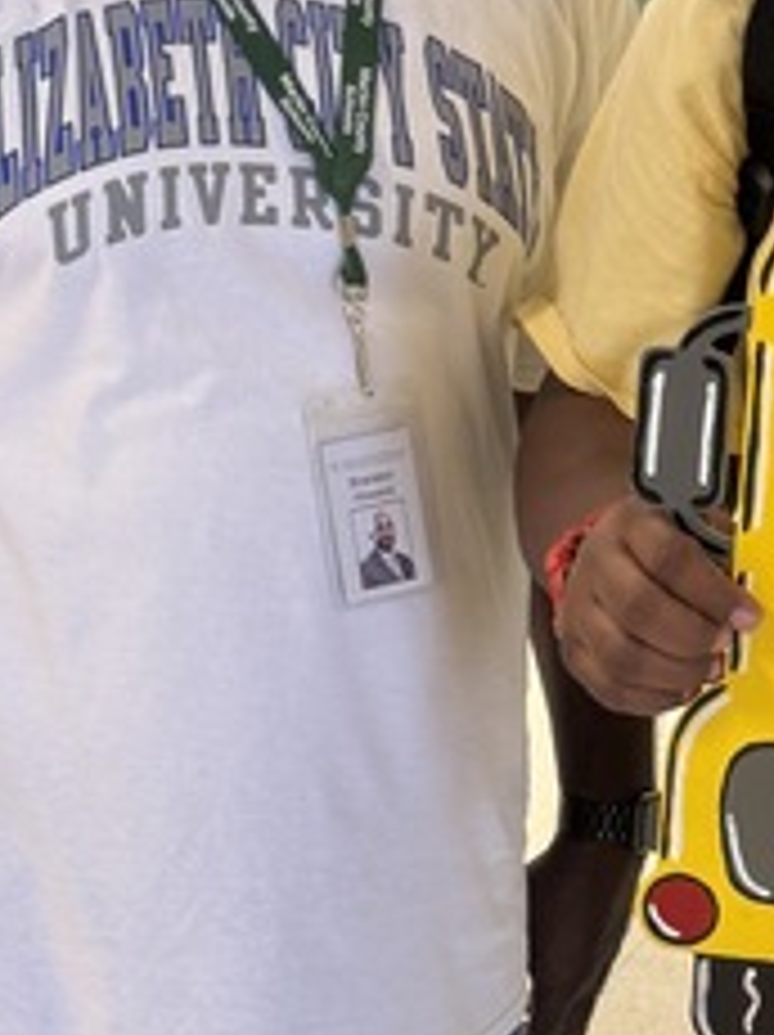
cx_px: 738
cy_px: 760
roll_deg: +0.8
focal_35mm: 107
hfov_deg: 13.6
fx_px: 3196
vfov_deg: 18.3
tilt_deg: -16.7
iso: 125
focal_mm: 6.76
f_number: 1.78
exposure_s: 1/60
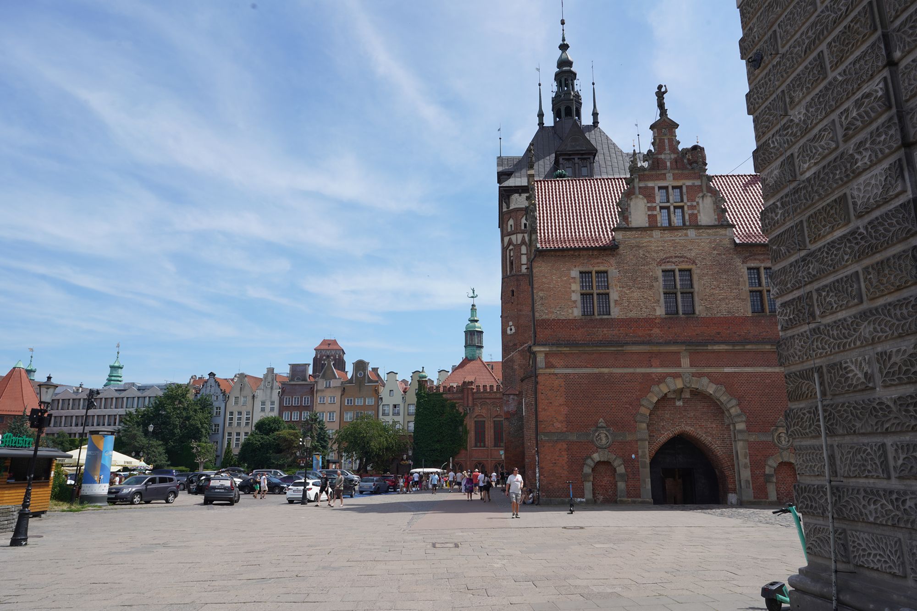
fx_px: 611
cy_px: 306
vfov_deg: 53.1
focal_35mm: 24
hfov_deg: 73.7
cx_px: 458
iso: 100
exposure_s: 1/100
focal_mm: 24
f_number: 14
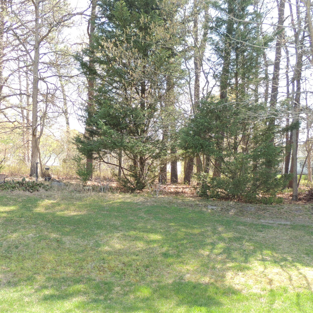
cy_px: 178
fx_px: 430
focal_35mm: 42
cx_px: 122
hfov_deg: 39.8
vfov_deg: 39.9
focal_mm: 4.3
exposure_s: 1/160
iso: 100
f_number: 3
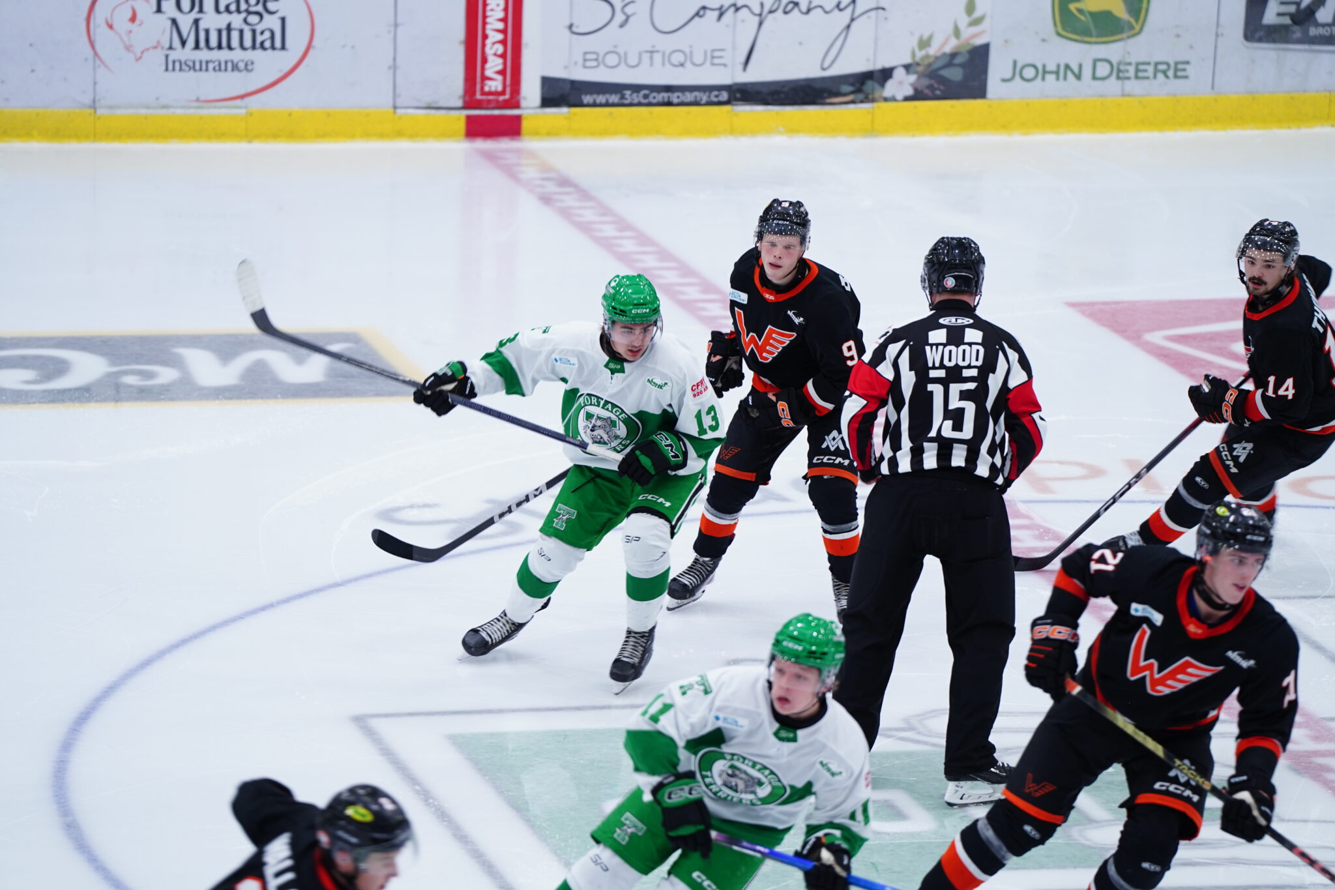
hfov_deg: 10.3
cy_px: 445
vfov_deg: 6.9
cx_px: 668
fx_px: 7416
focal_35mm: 200
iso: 640
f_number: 2.8
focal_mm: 200
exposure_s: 1/200
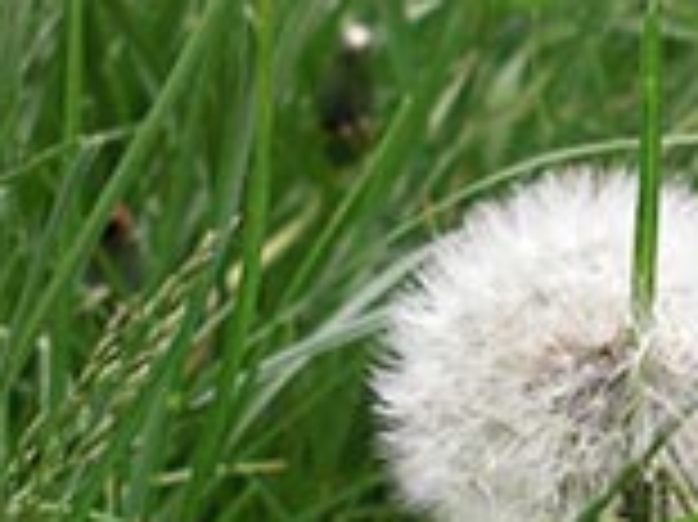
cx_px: 531
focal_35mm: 93
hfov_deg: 20.9
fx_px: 1874
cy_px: 418
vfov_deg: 15.8
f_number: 2.8
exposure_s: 1/200
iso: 50
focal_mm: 6.3
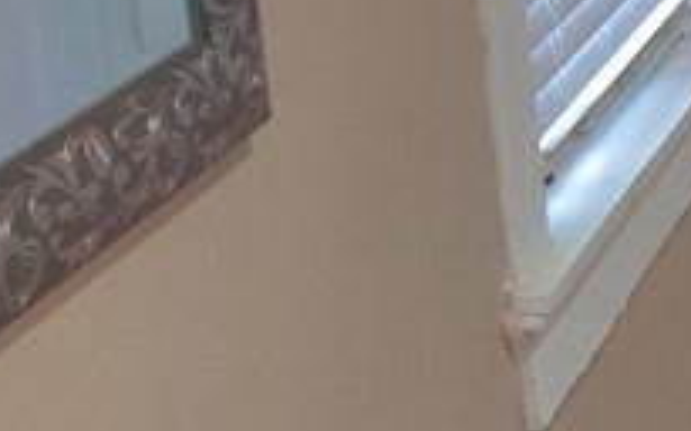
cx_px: 1304
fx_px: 2184
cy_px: -189
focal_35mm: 116
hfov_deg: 15.2
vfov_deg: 10.9
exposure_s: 1/60
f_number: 4
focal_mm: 7
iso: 1250
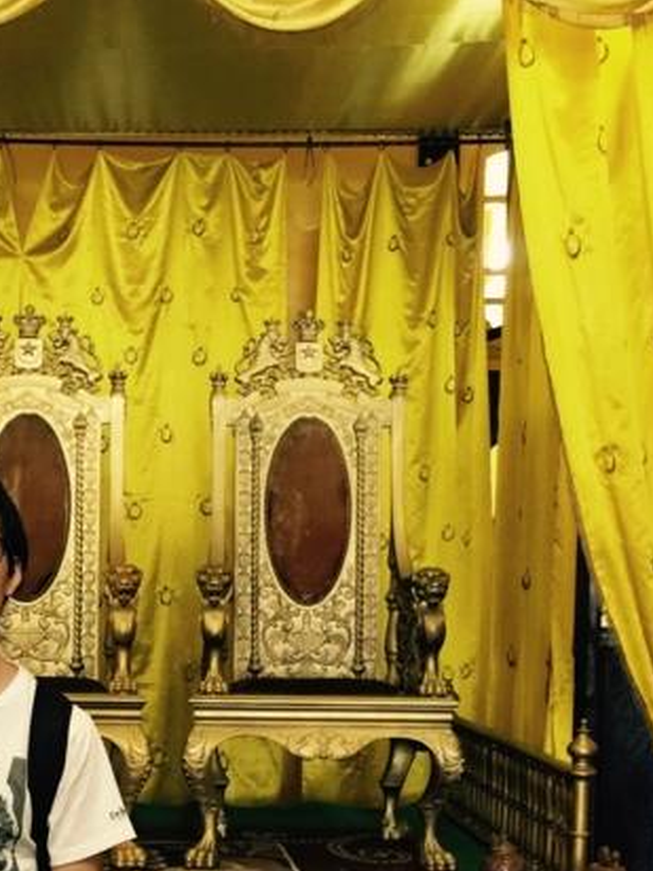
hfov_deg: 20.2
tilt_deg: -0.4
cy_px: 641
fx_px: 1811
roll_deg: -0.9
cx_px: 120
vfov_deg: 26.7
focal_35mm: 72
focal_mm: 4.15
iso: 125
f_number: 2.2
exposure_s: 1/17
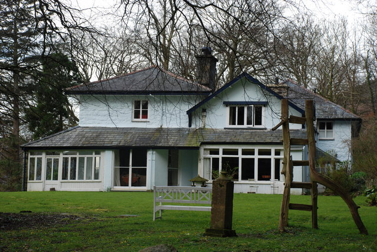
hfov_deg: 21.9
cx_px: 188
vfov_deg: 14.7
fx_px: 975
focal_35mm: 93
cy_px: 126
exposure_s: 1/200
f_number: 5.3
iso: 200
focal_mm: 62
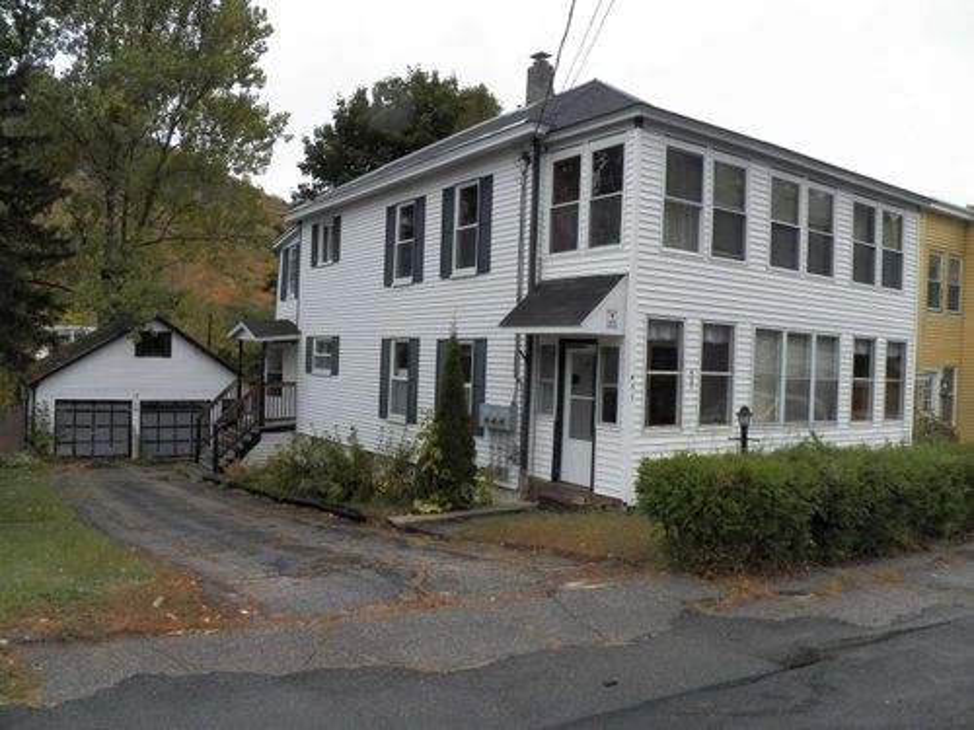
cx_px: 487
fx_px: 788
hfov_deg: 63.4
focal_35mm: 28
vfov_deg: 49.7
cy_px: 365
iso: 125
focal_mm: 4.9
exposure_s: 1/320
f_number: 4
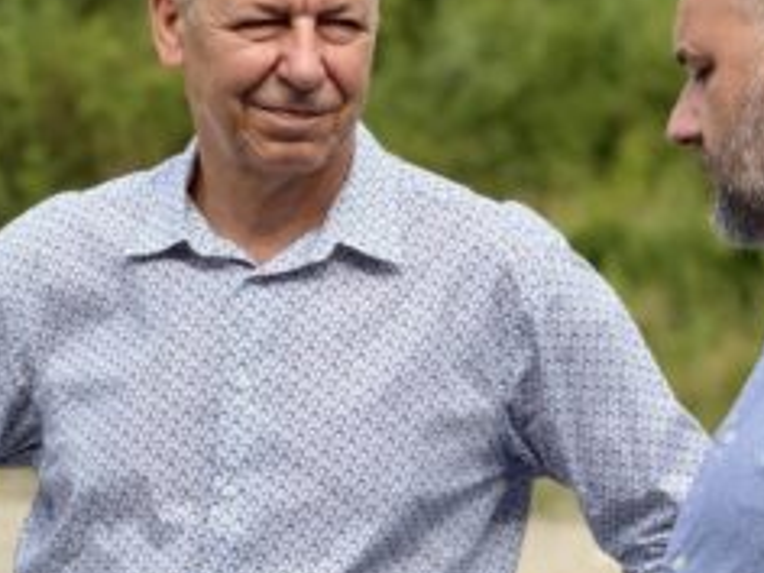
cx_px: 502
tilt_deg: +1.3
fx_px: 4723
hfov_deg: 9.2
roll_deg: -1.3
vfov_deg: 6.9
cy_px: 303
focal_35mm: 214
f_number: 2.8
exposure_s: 1/1422
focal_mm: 15.66
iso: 64
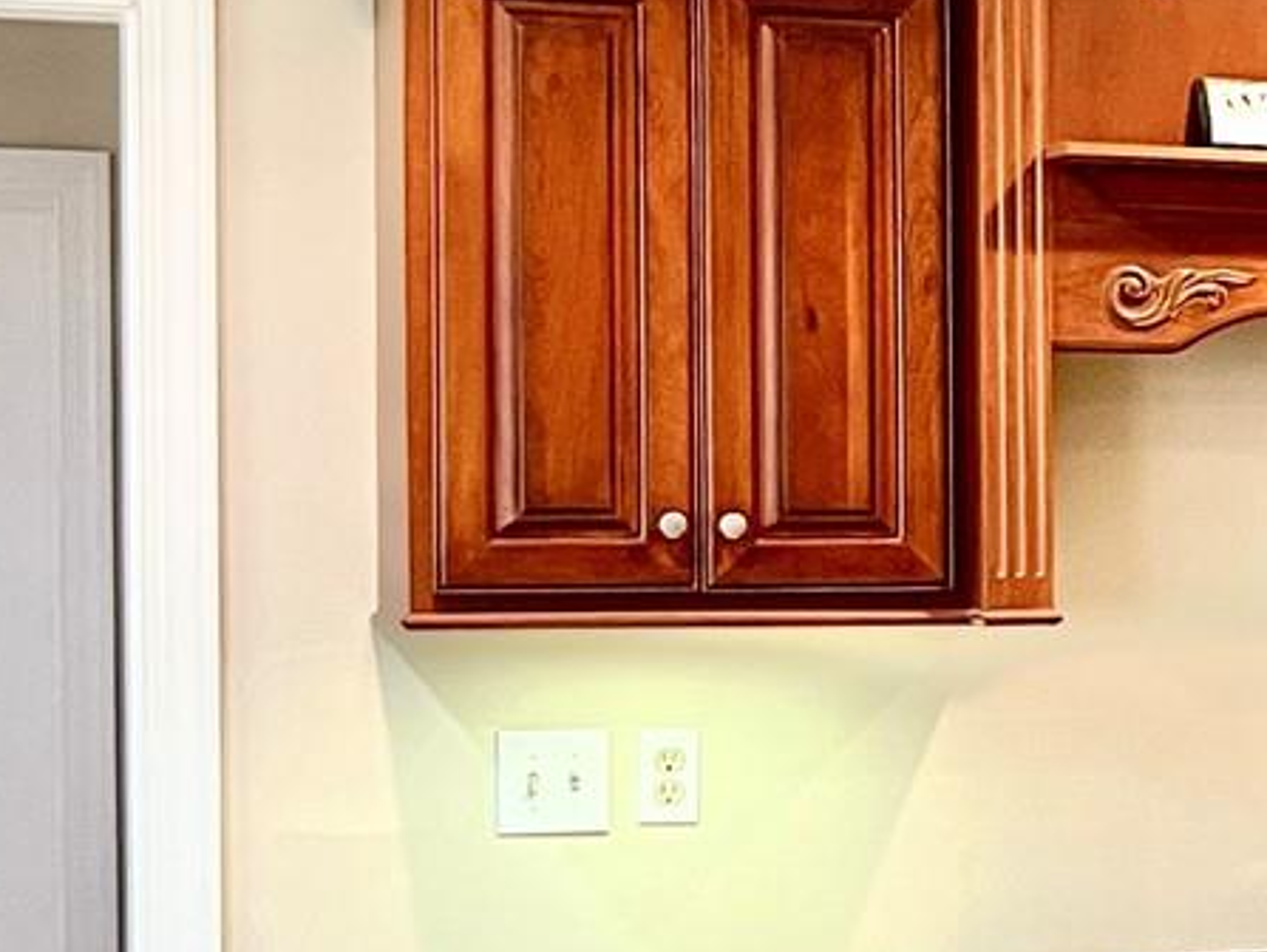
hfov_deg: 14.5
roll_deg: +0.8
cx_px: 2273
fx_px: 4359
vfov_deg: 12.5
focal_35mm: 119
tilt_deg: -0.7
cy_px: 527
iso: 100
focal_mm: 5.7
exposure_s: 1/60
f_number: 1.5
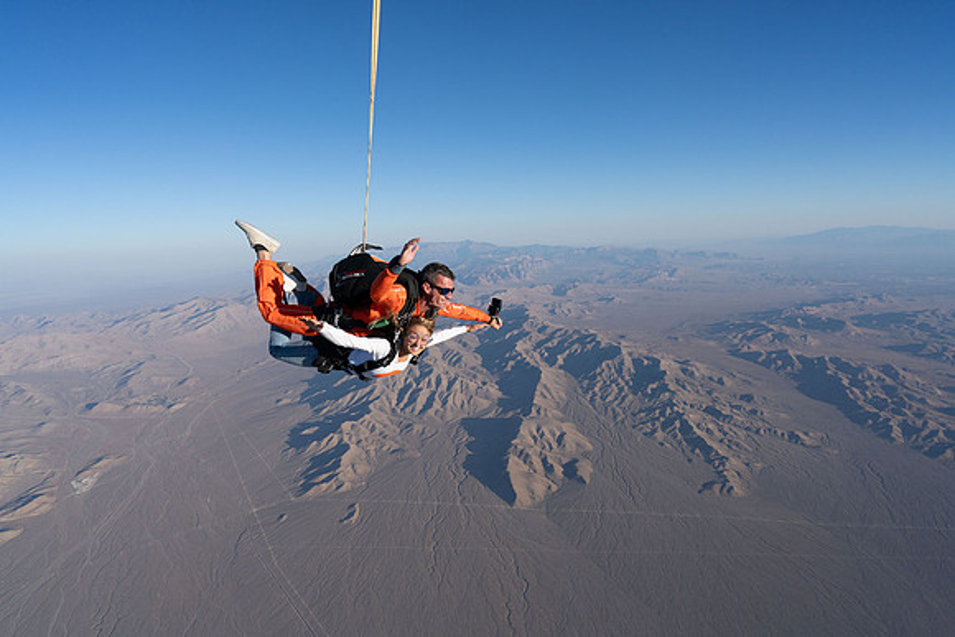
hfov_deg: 73.7
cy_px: 318
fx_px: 637
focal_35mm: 24
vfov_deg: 53.2
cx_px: 478
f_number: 9
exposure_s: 1/2000
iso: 800
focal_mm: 24
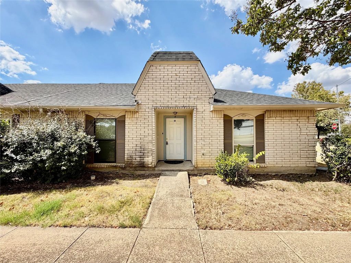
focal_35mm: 14
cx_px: 176
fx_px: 142
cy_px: 132
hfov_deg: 102.1
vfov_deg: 85.7
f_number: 2.2
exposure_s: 1/770
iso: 25
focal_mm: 2.22
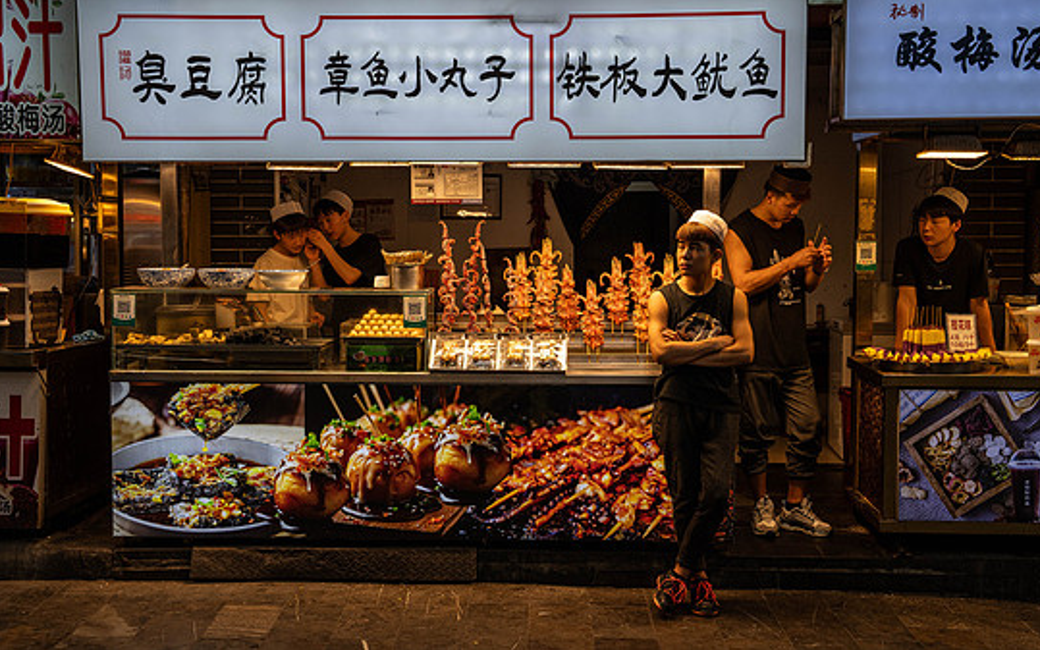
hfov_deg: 45.3
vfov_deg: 29.2
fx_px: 1247
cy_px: 313
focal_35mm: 44
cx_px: 527
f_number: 6.3
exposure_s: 1/400
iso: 200
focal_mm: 40
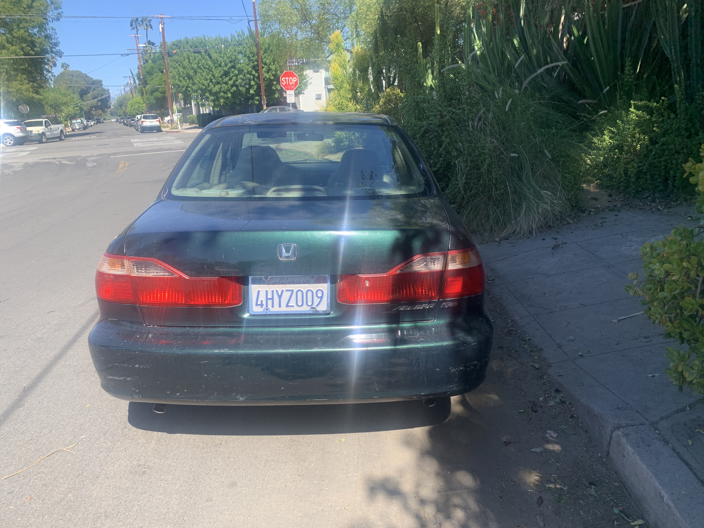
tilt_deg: -12.4
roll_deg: +4.2
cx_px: 352
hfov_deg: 67.3
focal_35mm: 26
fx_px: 529
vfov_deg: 53.1
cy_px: 264
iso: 25
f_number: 1.8
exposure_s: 1/783
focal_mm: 4.25
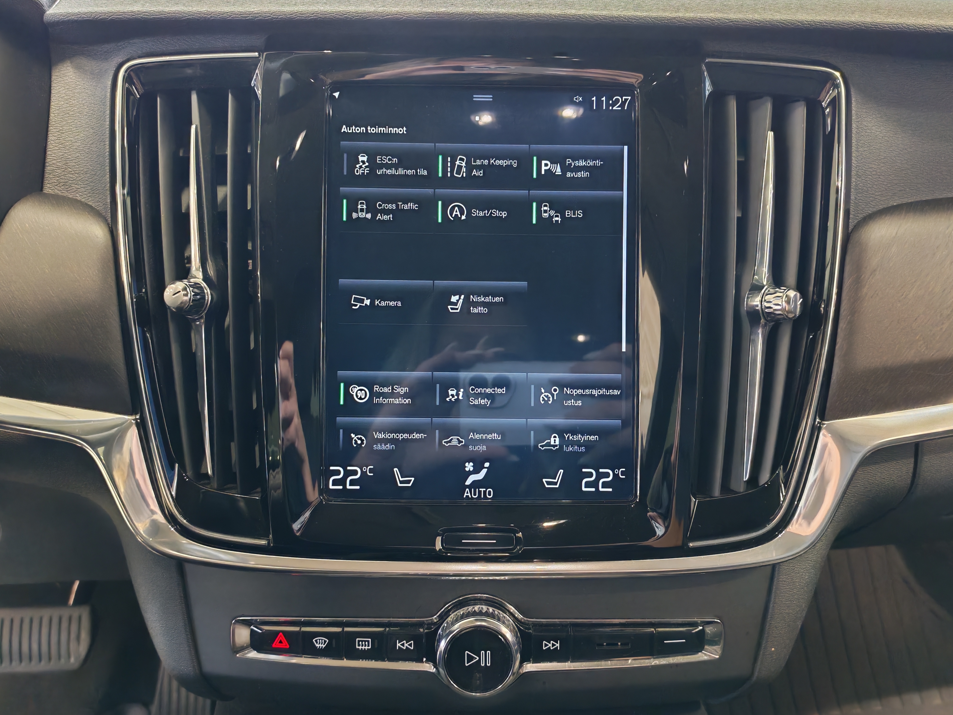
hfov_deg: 56.8
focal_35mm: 32
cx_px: 476
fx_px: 881
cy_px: 358
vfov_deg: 44.2
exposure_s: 1/50
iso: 2119
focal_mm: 6.12
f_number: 1.9
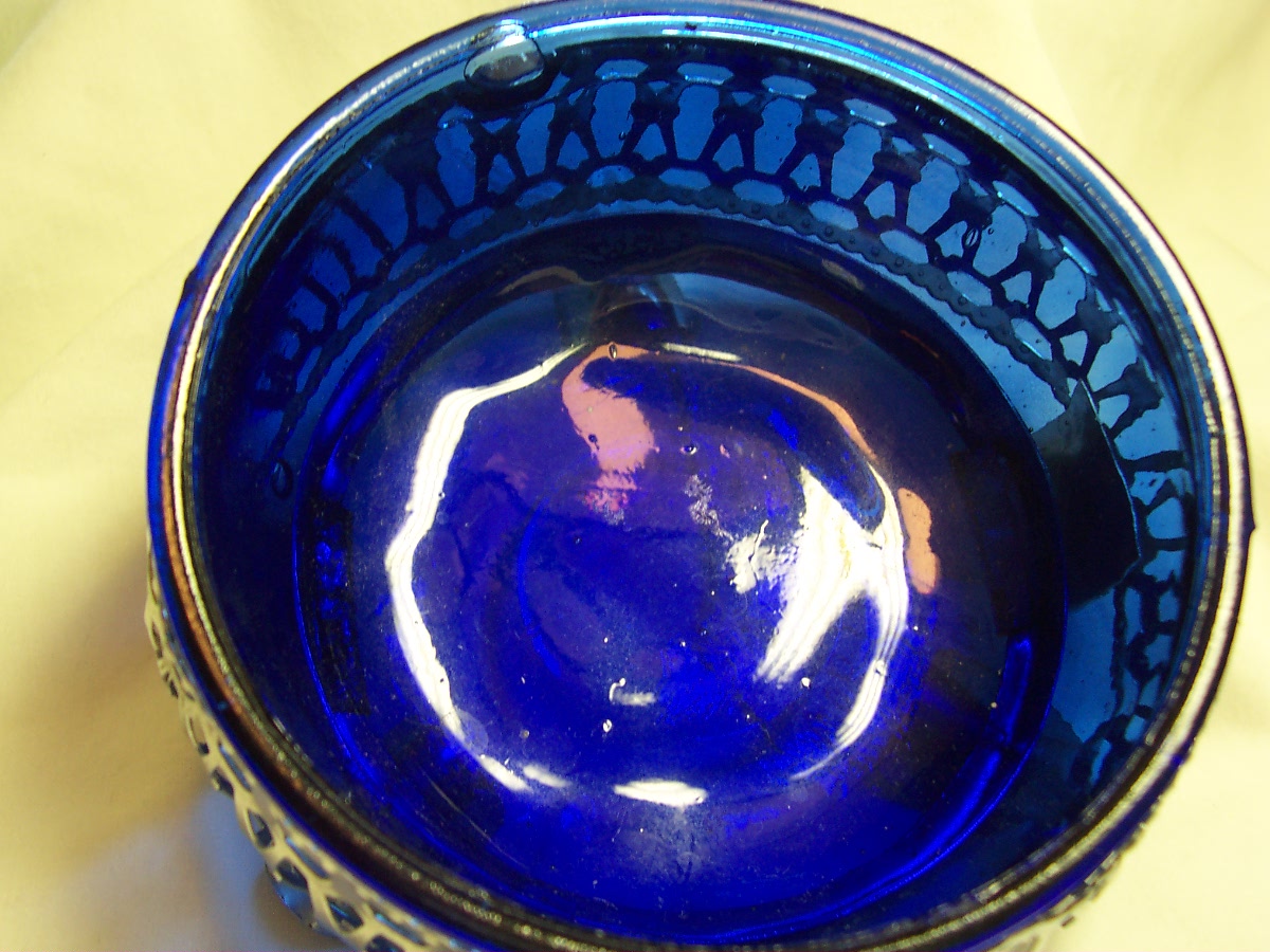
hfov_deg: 50.1
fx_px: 1357
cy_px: 476
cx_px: 635
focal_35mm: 37
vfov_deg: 38.7
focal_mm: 5.6
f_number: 2.8
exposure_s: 1/30
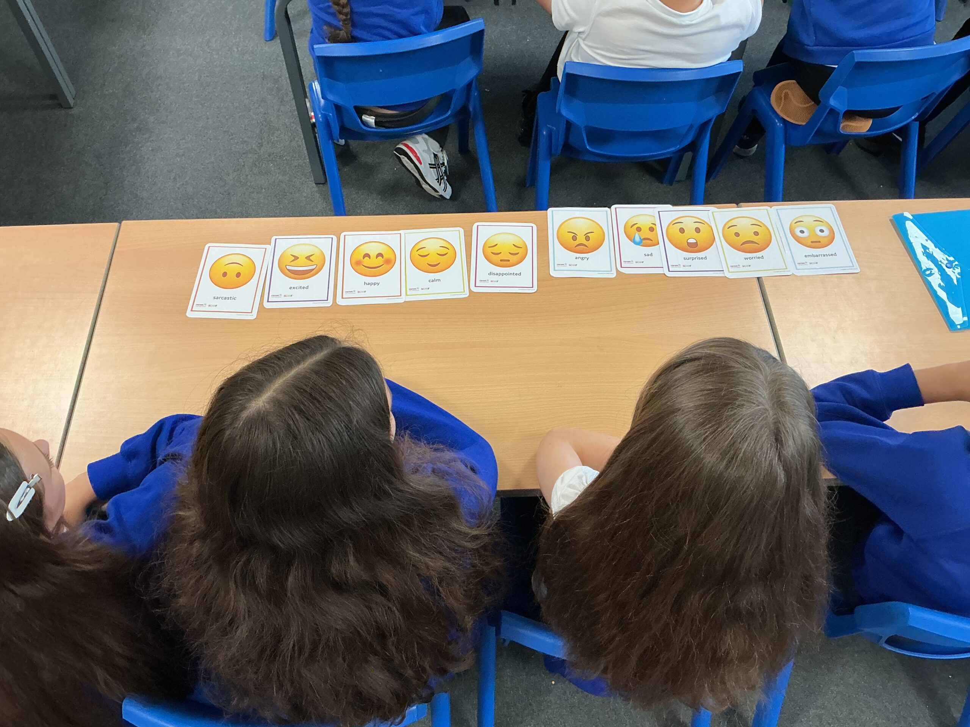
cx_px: 485
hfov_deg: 61.7
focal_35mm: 29
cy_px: 364
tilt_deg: -58.3
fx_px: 813
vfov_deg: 48.2
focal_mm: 3
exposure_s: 1/60
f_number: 1.8
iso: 100
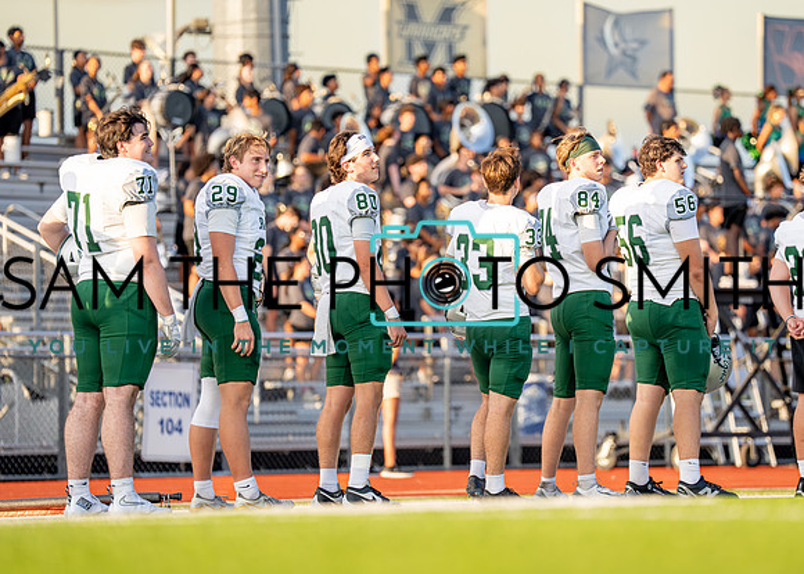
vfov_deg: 7.7
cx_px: 486
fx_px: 4247
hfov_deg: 10.8
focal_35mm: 186
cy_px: 299
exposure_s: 1/2000
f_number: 2.8
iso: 320
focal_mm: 154
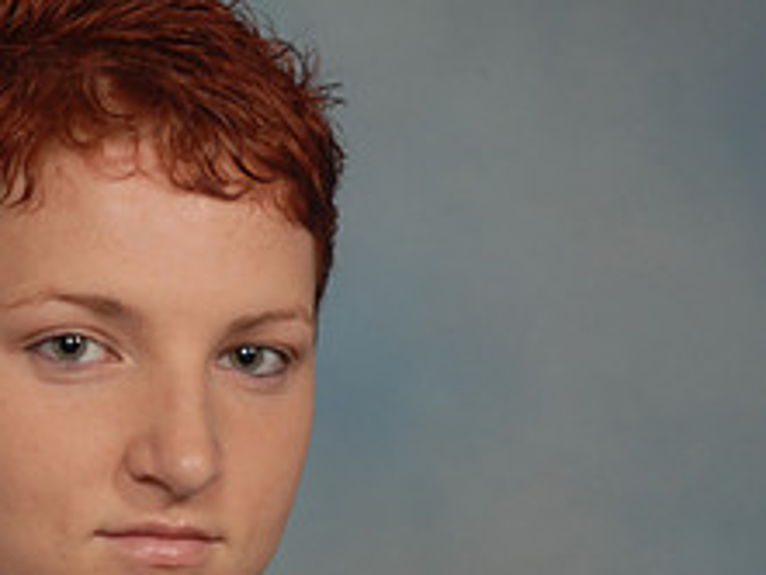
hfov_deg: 7.0
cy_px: 811
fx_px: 6294
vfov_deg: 5.2
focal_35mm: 284
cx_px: 128
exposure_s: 1/125
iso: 100
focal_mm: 75
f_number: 5.6
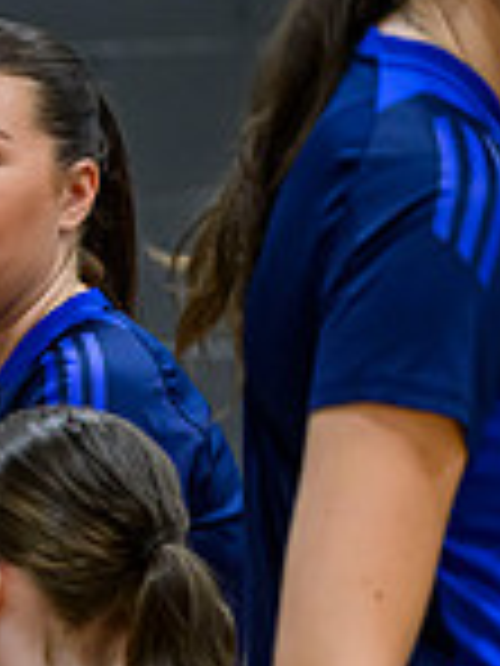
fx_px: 7992
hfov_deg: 3.5
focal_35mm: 415
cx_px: -568
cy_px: 479
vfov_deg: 4.8
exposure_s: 1/250
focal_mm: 110
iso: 4000
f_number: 2.8
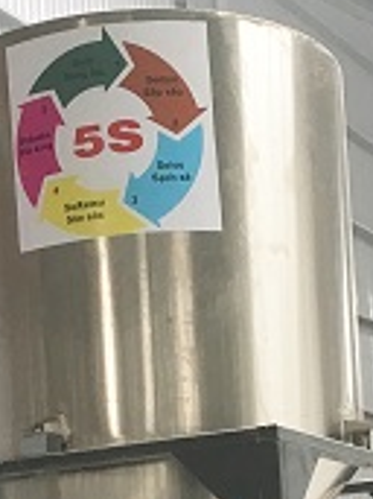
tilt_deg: +4.1
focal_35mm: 102
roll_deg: +2.1
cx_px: 210
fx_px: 1467
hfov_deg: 14.5
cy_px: 531
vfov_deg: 18.6
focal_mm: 4.15
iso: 100
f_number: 2.2
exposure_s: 1/33
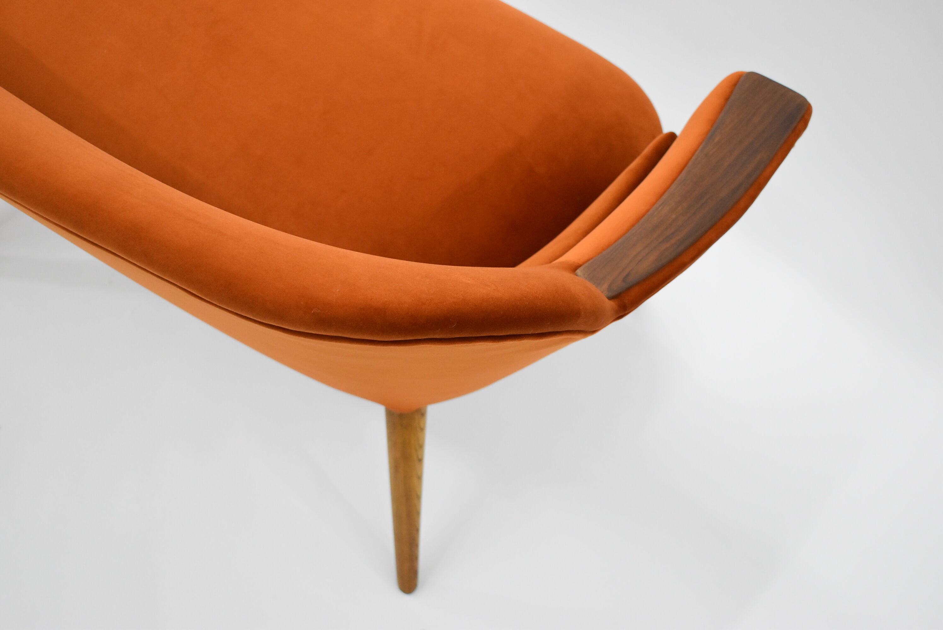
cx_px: 472
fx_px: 1180
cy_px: 315
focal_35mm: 45
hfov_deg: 43.6
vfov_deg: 29.9
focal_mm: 30
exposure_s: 1/125
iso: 2500
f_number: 4.2
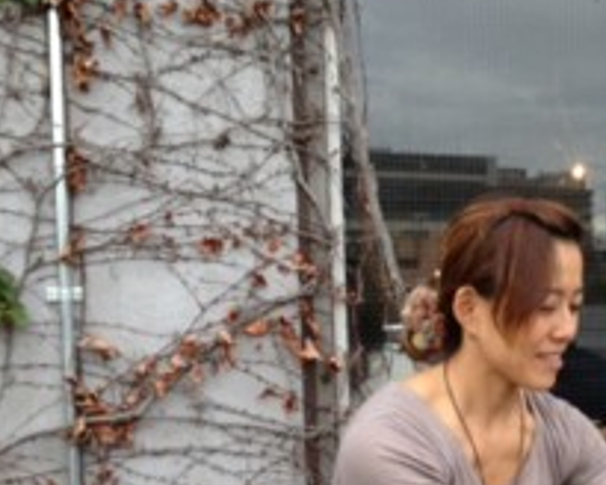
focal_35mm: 75
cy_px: 408
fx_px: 1345
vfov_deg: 20.1
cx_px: 514
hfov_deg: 24.8
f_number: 2.4
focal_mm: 4.28
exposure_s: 1/140
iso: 50
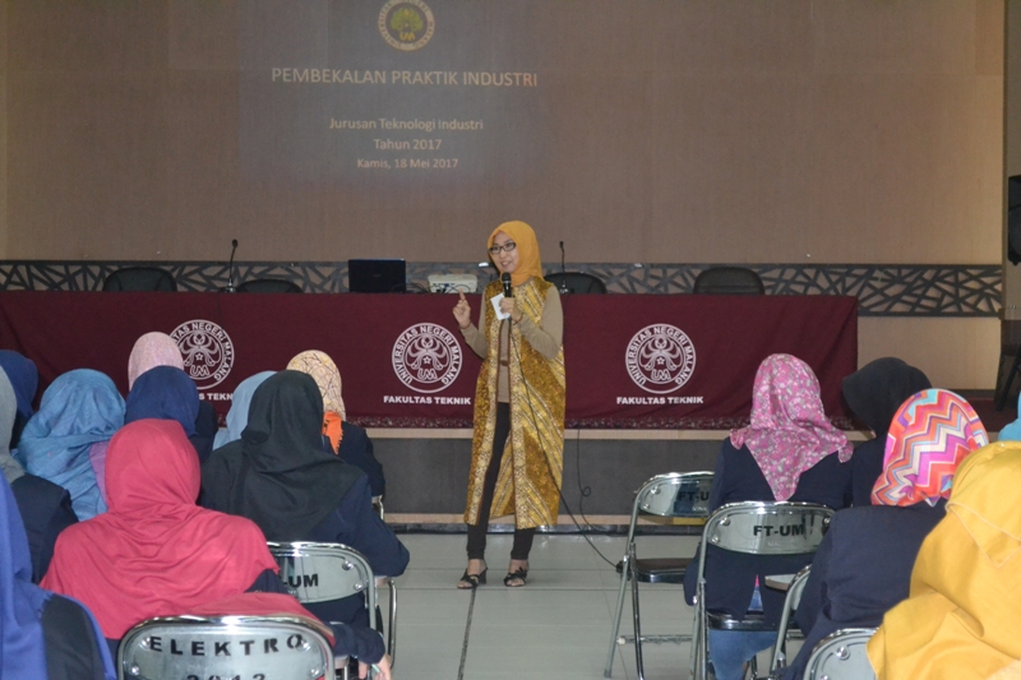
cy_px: 340
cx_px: 510
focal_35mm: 82
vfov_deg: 16.5
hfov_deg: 24.6
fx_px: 2339
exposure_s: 1/60
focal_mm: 55
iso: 3200
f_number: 5.6
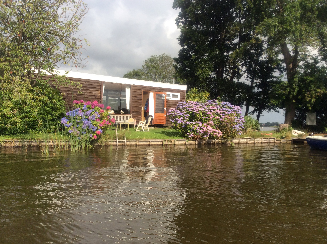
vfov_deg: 42.8
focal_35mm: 33
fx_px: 311
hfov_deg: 55.4
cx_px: 164
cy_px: 122
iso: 32
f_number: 2.4
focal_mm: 3.3
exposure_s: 1/1395
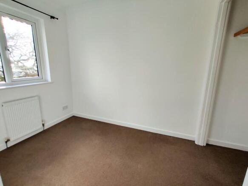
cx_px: 124
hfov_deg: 106.2
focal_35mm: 13
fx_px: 93
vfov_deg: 89.9
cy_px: 93
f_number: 2.2
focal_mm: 2.25
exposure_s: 1/176
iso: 100
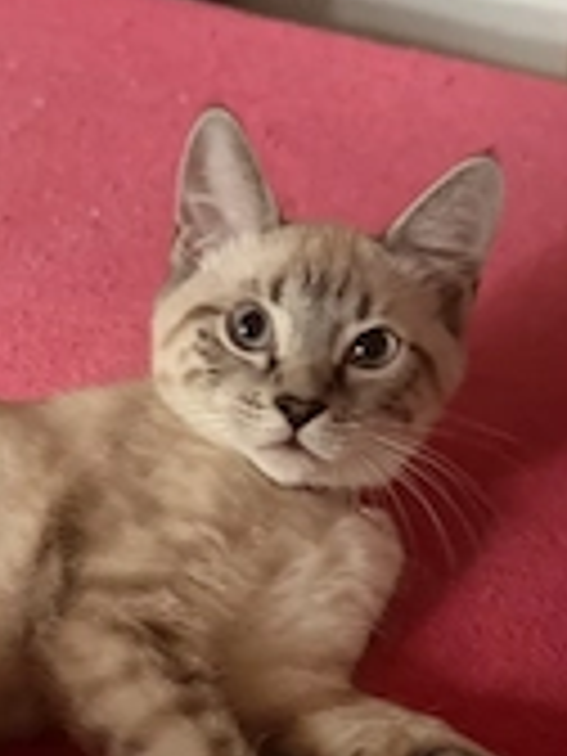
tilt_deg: -42.8
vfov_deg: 32.4
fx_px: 1245
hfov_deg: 25.4
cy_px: 657
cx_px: 144
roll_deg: +7.0
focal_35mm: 57
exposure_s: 1/30
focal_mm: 6.76
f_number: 1.78
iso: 1000
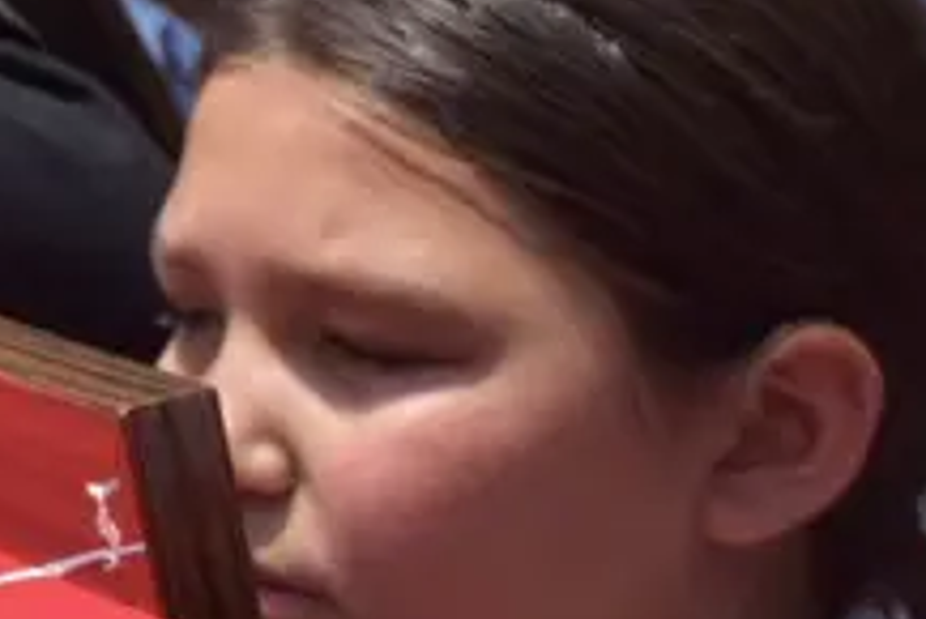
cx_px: -448
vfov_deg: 5.7
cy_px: 243
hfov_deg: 8.3
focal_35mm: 243
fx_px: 6254
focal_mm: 40
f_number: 8
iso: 180
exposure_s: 1/500
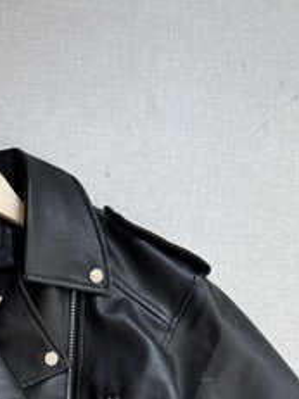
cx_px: -41
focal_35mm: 60
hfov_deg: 22.8
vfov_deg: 29.6
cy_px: 417
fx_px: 692
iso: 100
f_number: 1.6
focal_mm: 5.96
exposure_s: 1/121
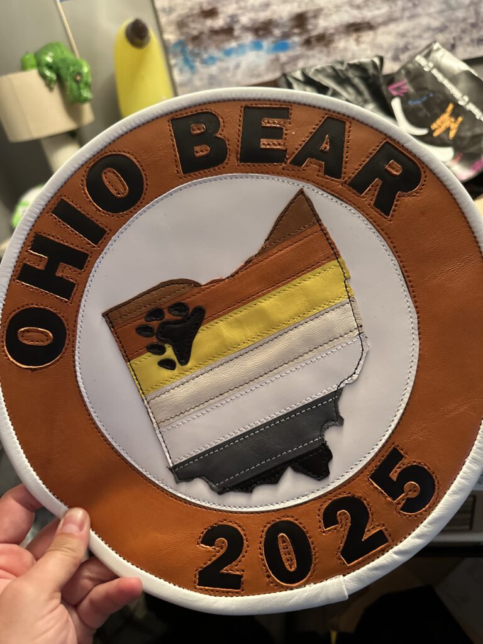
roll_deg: +14.0
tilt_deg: -33.1
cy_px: 322
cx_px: 242
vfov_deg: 71.6
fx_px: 446
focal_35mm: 24
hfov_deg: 56.8
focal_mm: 6.86
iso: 800
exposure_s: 1/40
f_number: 1.78
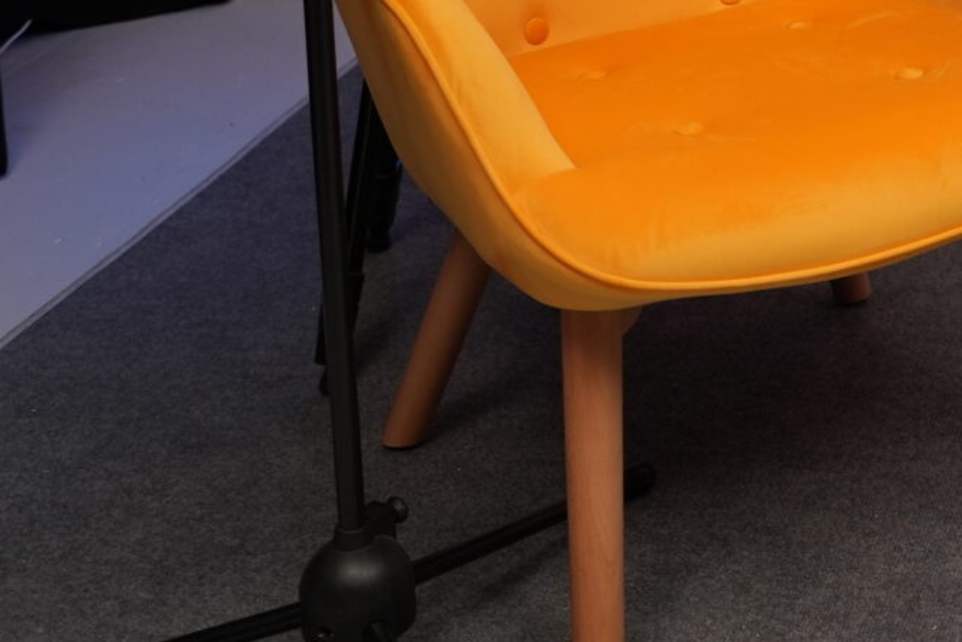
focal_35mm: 91
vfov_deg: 13.8
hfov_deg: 19.6
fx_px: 2432
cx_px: 1418
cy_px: -409
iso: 400
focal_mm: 24
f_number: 2.2
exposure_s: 1/100
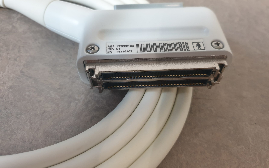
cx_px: 137
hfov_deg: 66.5
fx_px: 205
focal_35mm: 28
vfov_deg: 44.4
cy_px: 71
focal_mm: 4.3
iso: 250
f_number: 1.5
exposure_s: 1/50
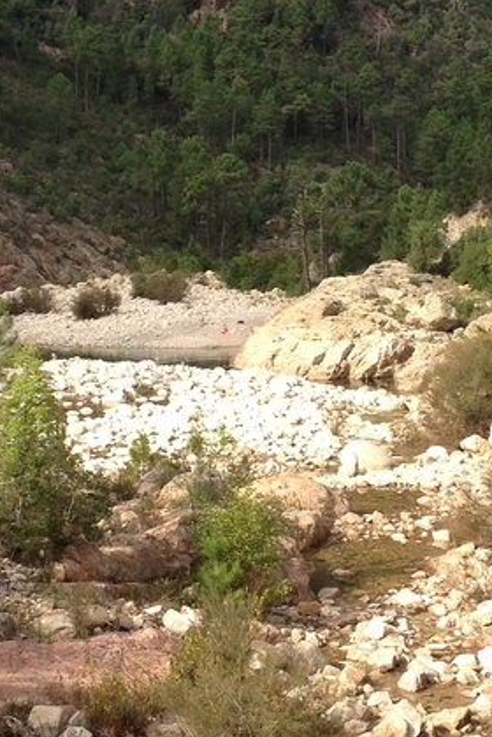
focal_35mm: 104
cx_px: 346
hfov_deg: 13.1
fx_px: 2132
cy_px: 349
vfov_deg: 19.6
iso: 64
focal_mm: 4.28
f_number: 2.4
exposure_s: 1/920
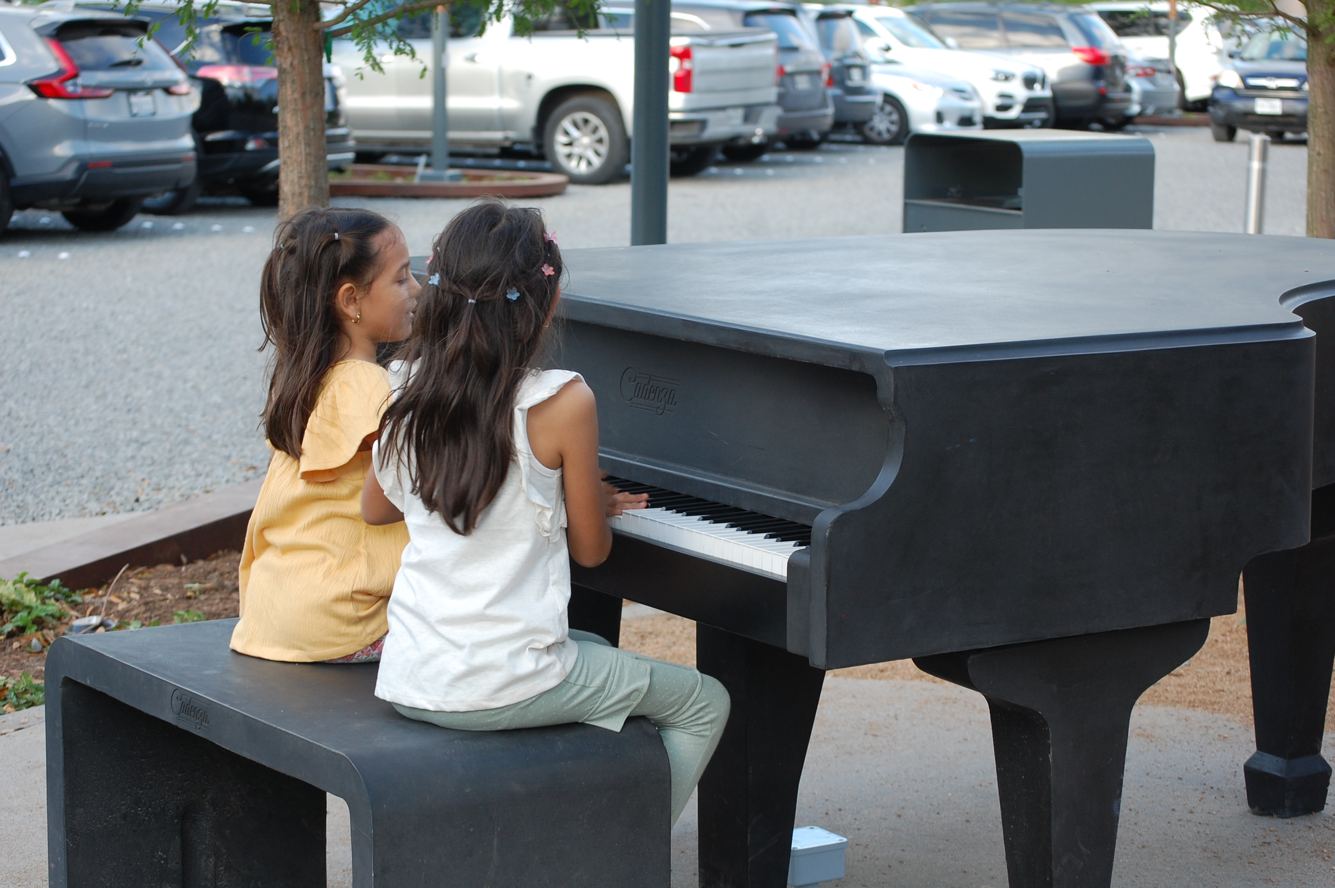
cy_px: 444
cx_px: 668
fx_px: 3057
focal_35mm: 82
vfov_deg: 16.5
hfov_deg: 24.6
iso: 280
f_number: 5.6
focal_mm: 55
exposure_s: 1/125
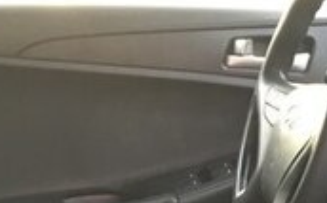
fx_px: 1050
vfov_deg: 10.1
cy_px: 435
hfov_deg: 15.7
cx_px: 540
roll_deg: +0.4
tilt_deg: -27.2
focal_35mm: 118
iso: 64
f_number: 2.2
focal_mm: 4.15
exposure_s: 1/33
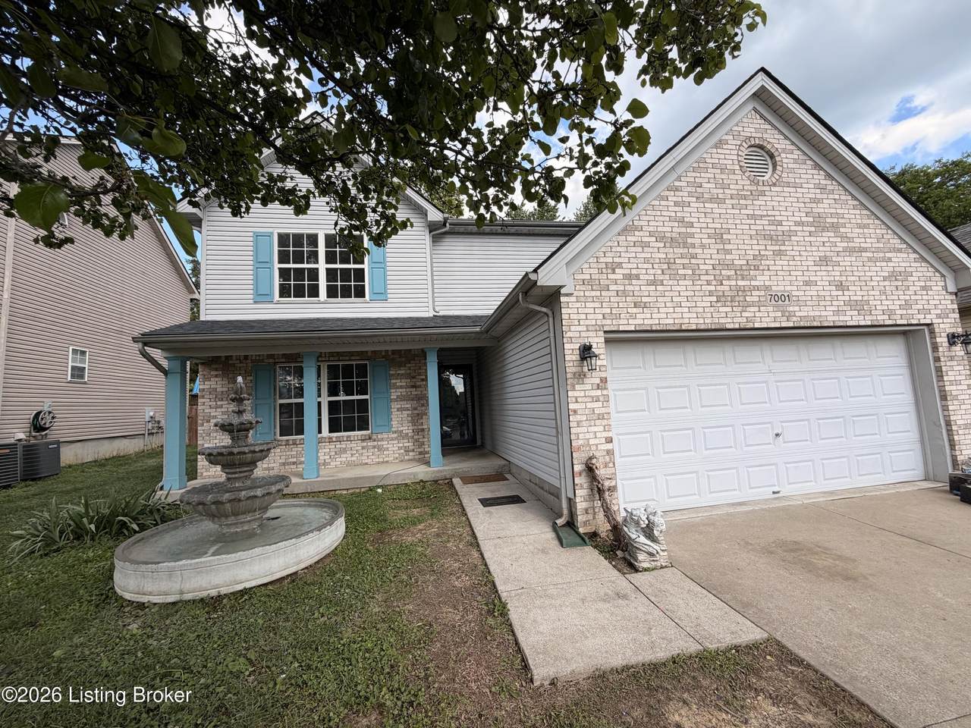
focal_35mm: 14
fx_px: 393
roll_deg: +3.9
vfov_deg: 85.7
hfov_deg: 102.1
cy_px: 364
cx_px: 486
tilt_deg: +4.9
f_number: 2.2
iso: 40
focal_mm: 2.22
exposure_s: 1/651
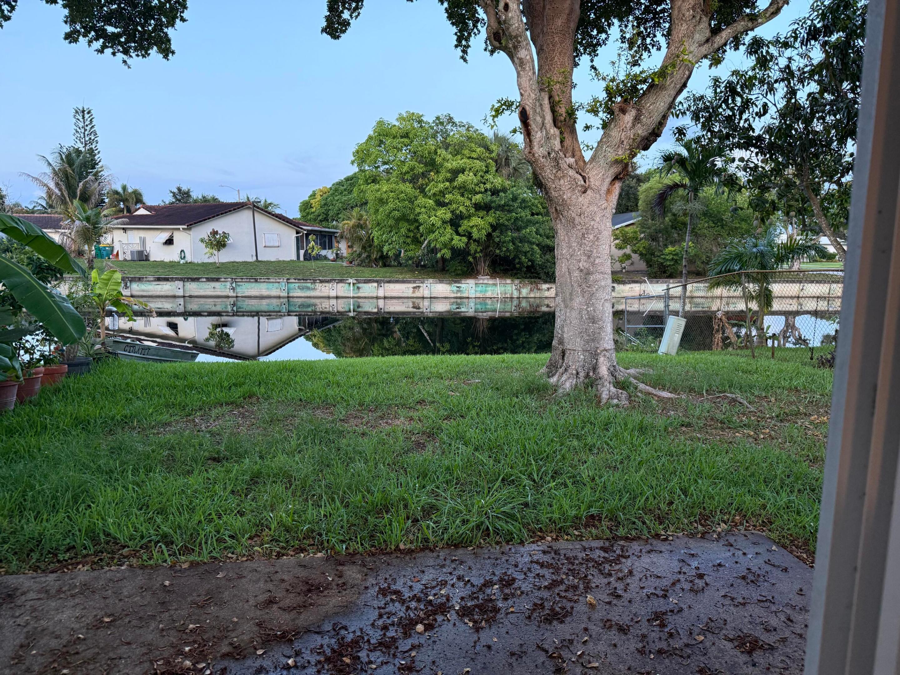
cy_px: 338
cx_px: 450
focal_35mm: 24
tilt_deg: -8.2
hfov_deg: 71.6
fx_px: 624
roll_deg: -0.8
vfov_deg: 56.8
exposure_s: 1/60
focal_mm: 6.76
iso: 320
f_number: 1.78
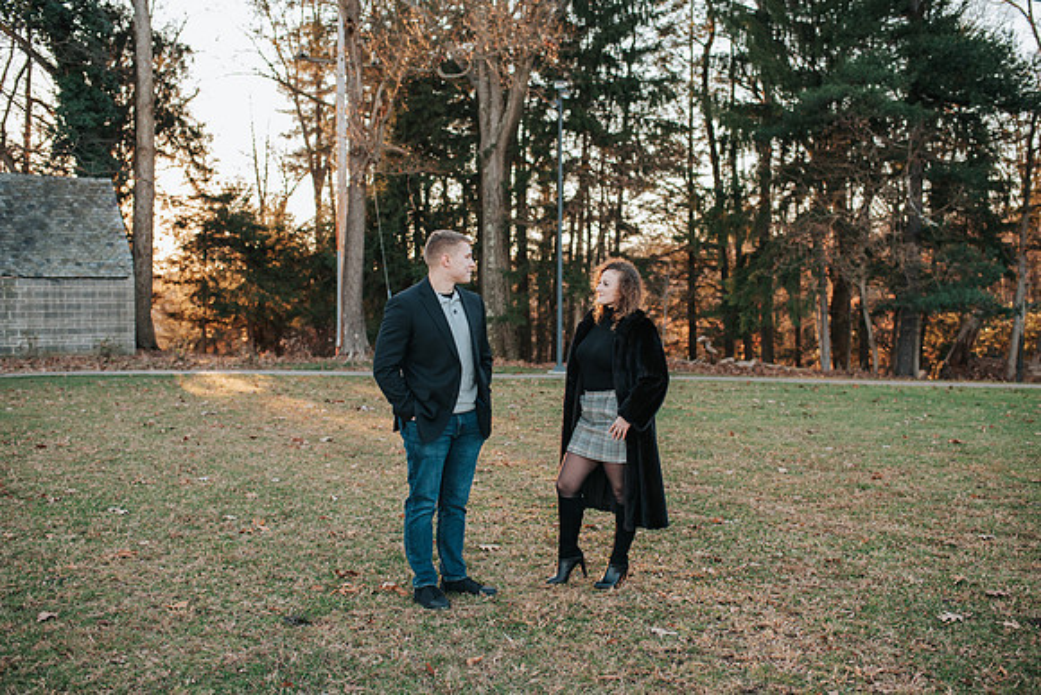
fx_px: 1067
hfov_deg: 52.0
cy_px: 364
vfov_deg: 36.1
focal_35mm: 37
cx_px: 522
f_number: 2.8
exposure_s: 1/500
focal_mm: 35
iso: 640
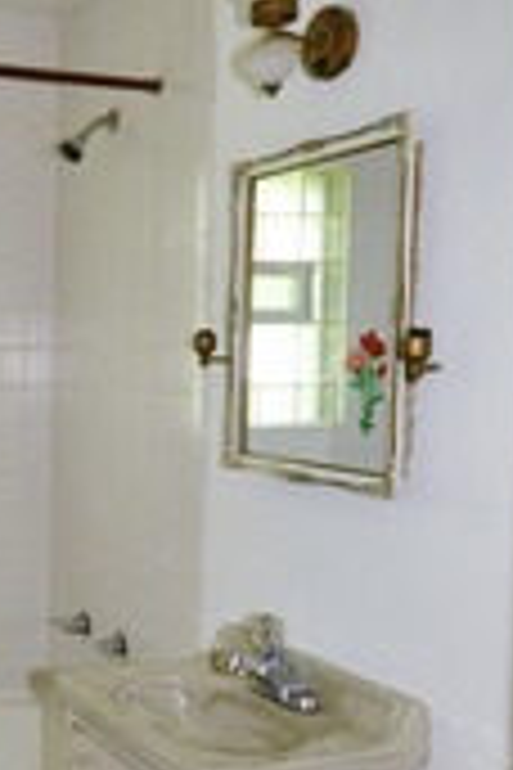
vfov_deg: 46.3
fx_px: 898
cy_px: 428
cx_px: -74
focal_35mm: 42
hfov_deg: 28.5
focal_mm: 10
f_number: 4
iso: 1800
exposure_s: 1/200
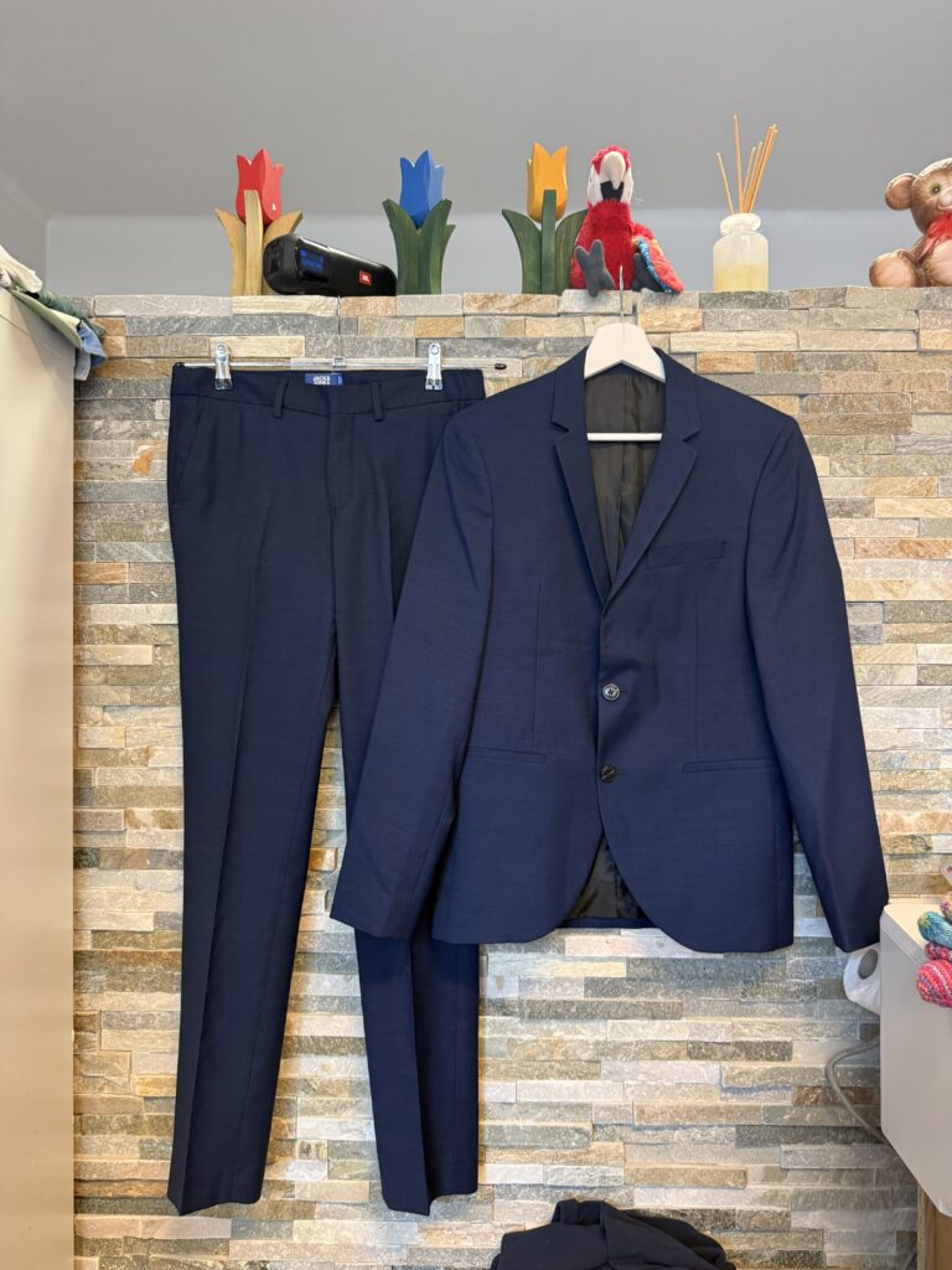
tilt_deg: +0.7
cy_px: 635
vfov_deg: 71.6
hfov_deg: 56.8
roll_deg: +0.2
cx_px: 476
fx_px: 880
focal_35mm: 24
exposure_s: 1/50
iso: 250
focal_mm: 6.76
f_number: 1.78
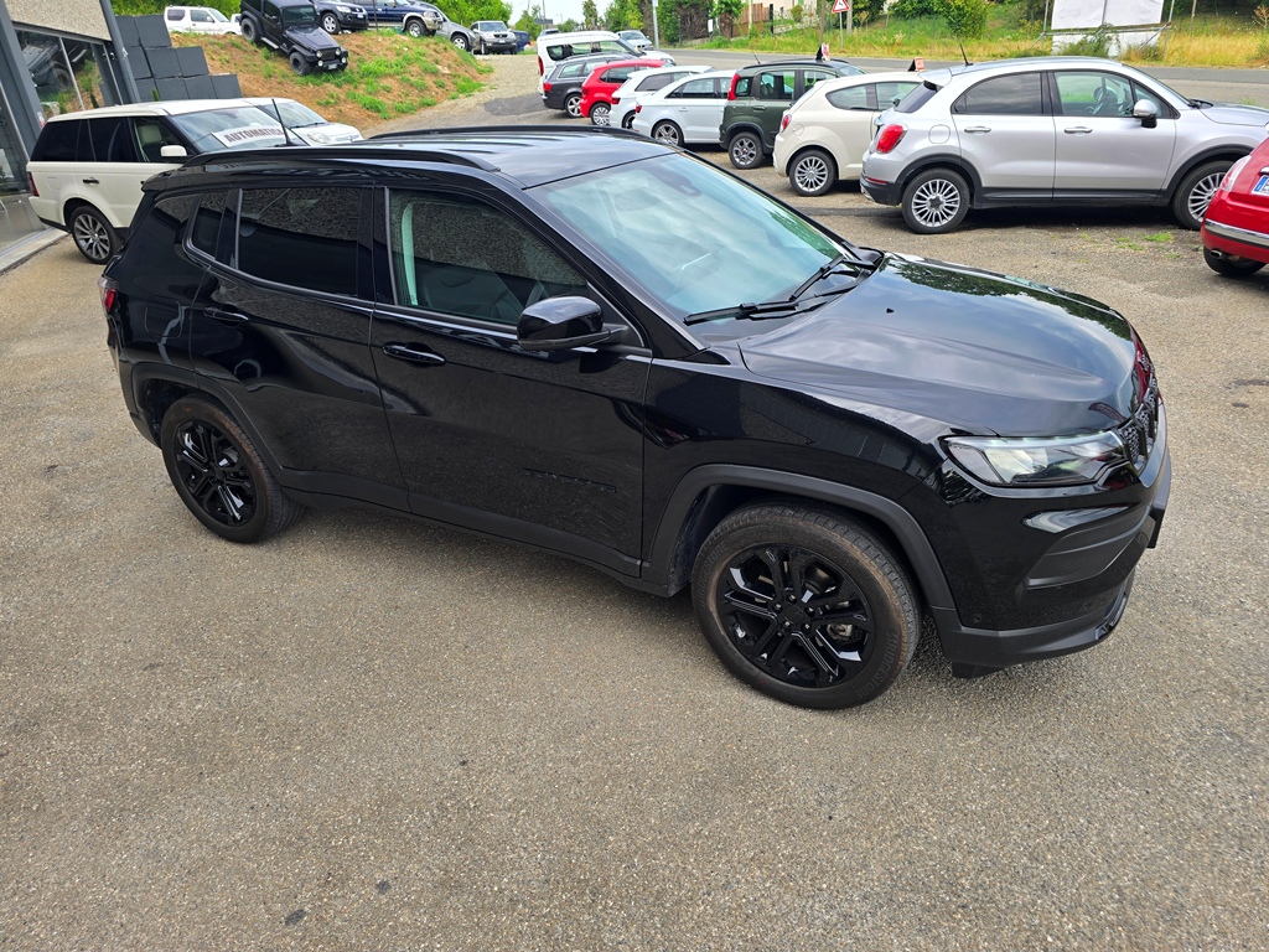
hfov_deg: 73.9
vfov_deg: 58.9
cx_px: 634
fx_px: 843
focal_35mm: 23
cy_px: 476
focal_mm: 6.3
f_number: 1.7
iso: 25
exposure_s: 1/180
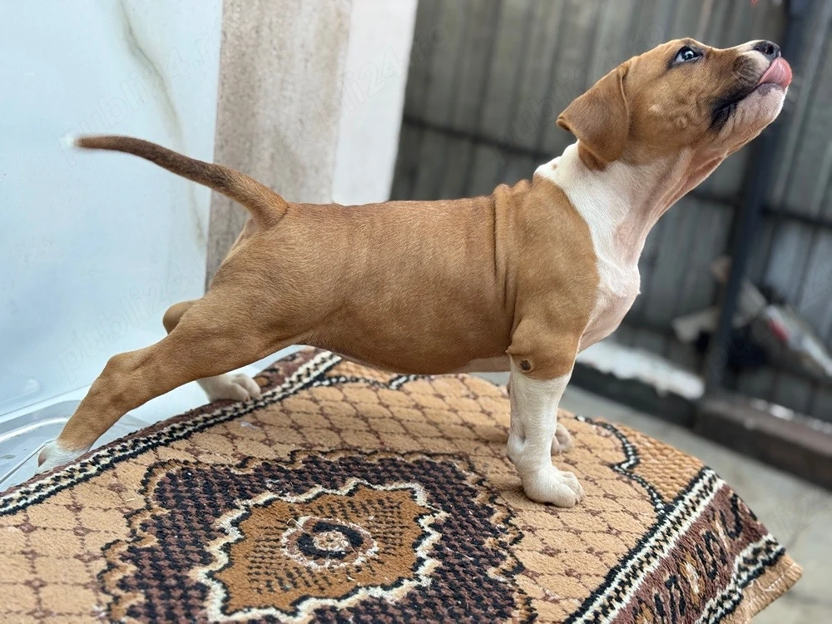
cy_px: 312
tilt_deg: -16.5
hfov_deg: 39.7
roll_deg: -6.9
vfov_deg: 30.3
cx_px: 416
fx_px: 1154
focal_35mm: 48
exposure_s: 1/121
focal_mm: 6.76
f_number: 1.78
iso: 100
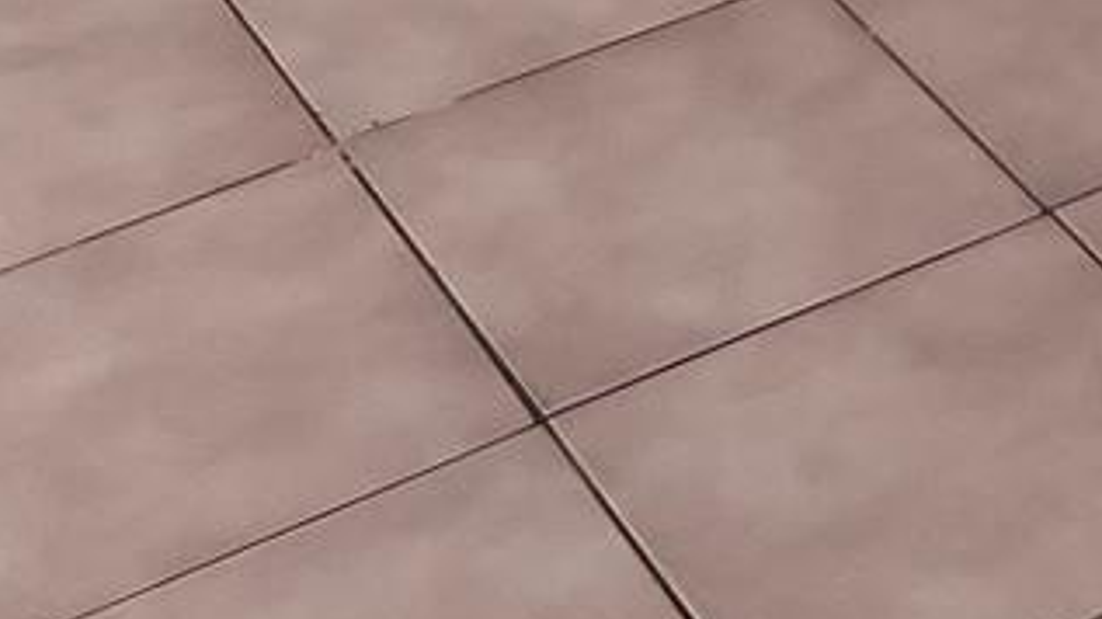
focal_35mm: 143
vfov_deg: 7.2
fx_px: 4177
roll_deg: -1.0
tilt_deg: -13.4
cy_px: -1426
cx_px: 1690
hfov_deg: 14.0
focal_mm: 5.7
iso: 80
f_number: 1.5
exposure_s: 1/60
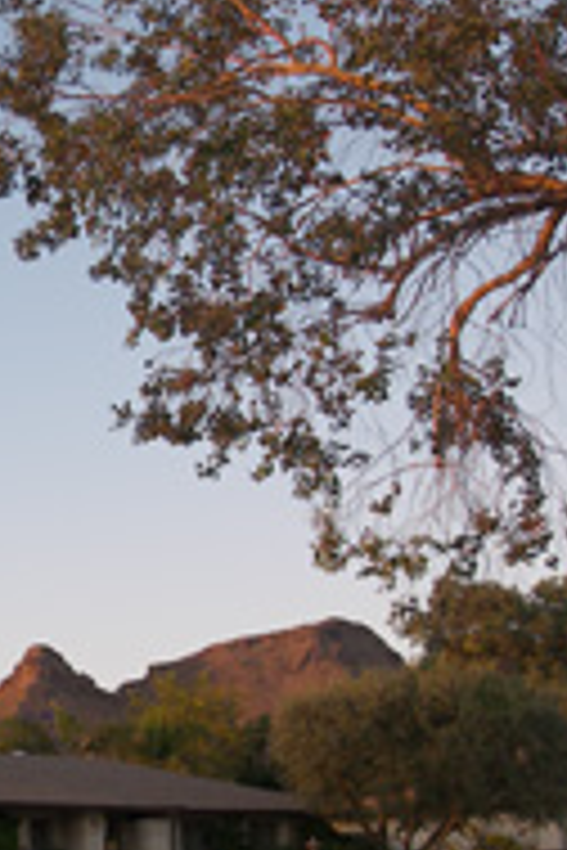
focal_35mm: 88
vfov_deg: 23.0
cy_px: 553
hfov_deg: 14.5
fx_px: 2079
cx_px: -270
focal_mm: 8.4
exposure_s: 1/125
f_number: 3.2
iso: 50
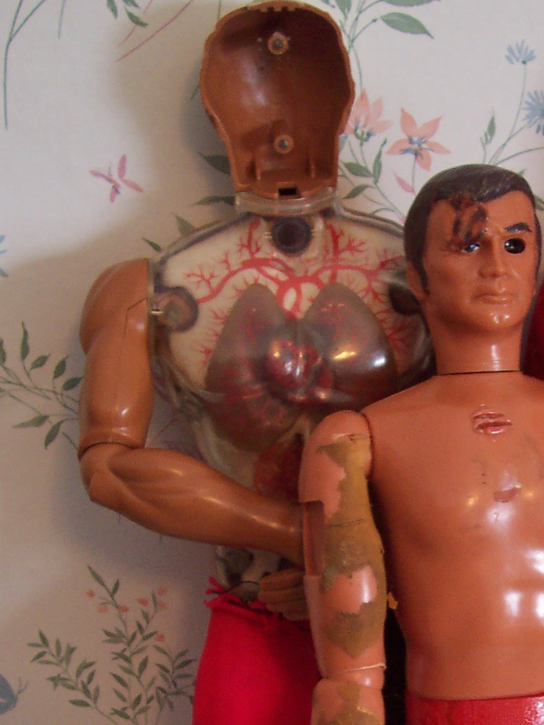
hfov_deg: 21.0
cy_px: 625
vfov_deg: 27.3
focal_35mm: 69
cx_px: 464
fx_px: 1446
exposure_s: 1/30
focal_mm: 5.6
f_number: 2.8
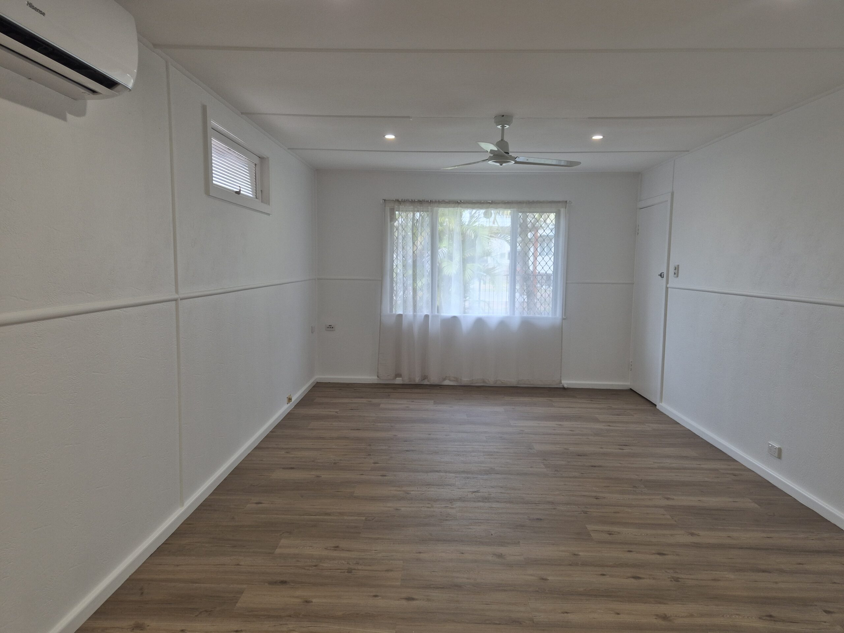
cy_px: 316
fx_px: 561
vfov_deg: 58.9
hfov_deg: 73.9
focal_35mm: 23
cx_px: 422
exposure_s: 1/100
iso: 80
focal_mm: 5.4
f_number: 1.8
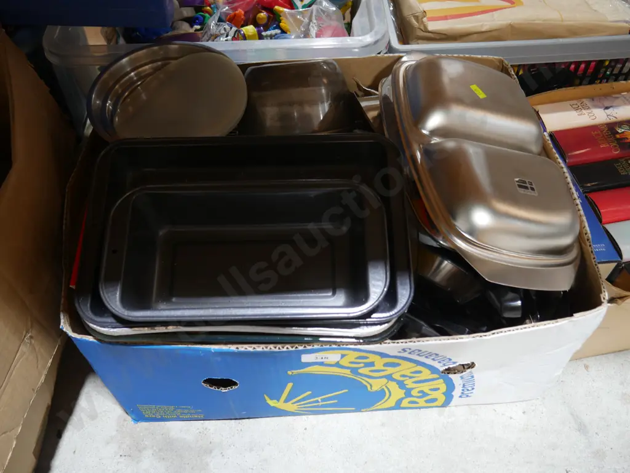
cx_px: 315
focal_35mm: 32
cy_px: 236
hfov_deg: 56.8
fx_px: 583
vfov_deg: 44.2
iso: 500
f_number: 3.6
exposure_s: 1/60
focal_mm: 16
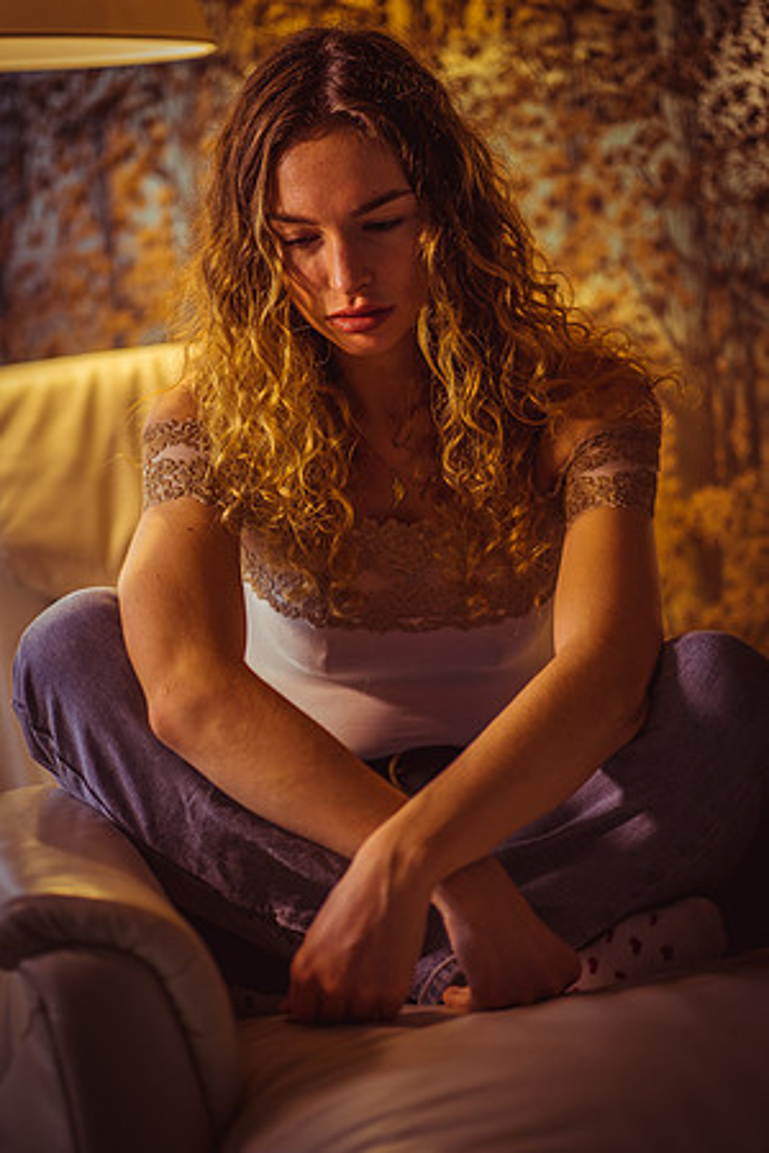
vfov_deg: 23.9
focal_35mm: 85
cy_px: 576
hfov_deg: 16.1
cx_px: 384
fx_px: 2723
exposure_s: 1/200
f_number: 1.8
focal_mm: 85
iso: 320
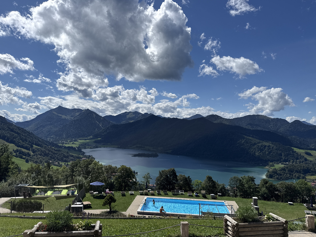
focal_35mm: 25
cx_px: 152
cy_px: 118
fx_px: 228
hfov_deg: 69.4
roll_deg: -0.8
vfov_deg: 54.9
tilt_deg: +3.7
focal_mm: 6.76
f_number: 1.78
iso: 80
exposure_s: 1/10309
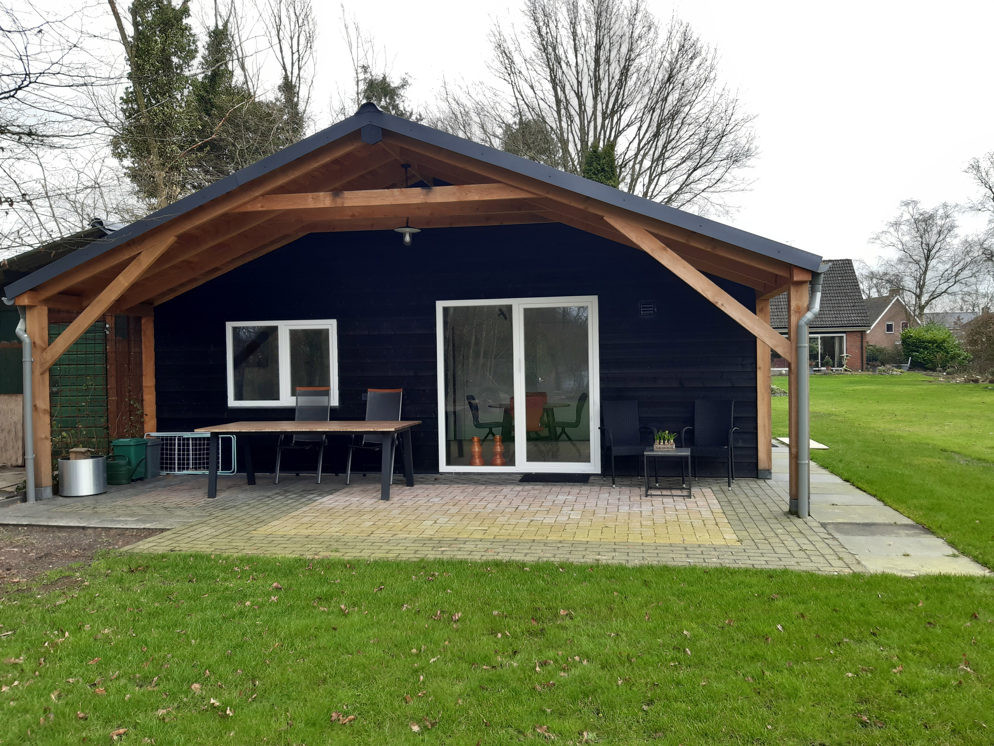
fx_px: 747
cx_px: 497
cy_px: 373
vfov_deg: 53.1
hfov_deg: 67.3
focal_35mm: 26
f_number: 1.7
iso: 40
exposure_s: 1/266
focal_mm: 3.92
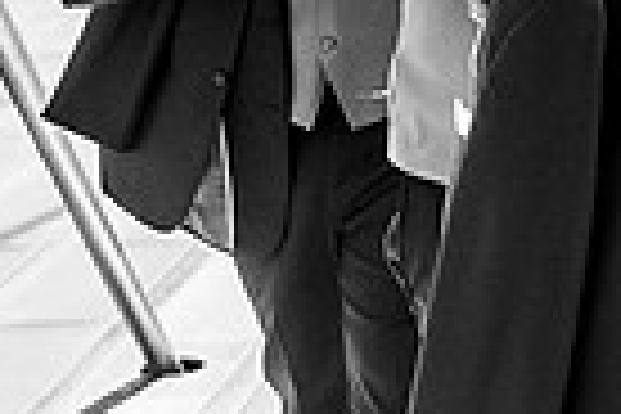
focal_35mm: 379
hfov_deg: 5.4
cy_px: -142
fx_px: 6537
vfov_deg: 3.6
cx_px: 1062
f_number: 5.6
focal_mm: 90
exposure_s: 1/1250
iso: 400
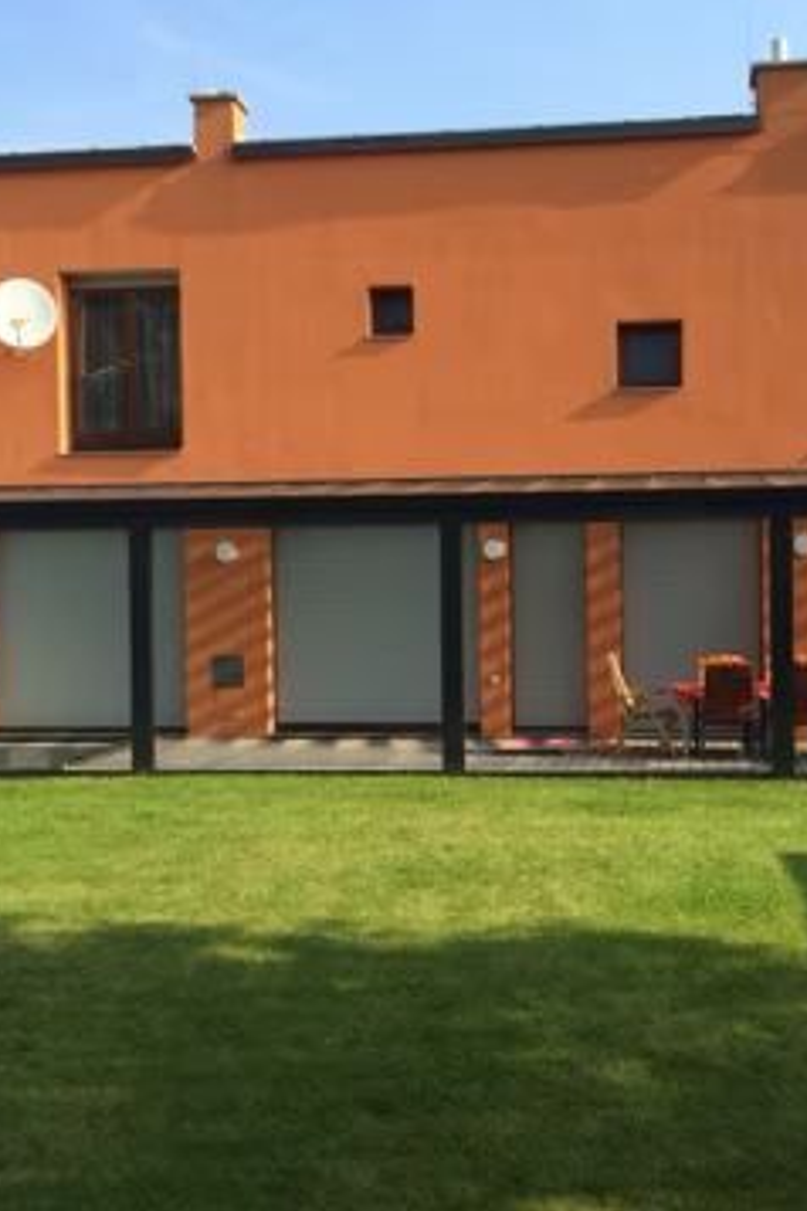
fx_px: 1412
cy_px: 604
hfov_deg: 31.7
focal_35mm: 42
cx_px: 515
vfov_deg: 46.4
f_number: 2.2
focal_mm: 4.12
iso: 32
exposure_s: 1/1053
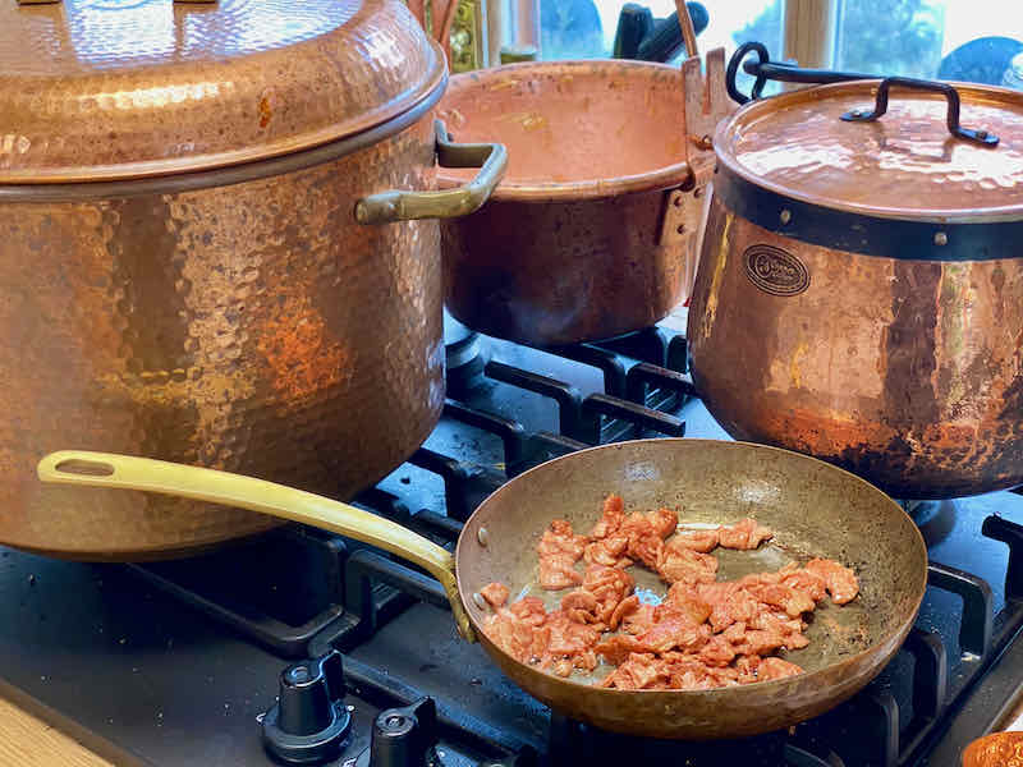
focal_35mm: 52
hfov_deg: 36.8
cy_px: 384
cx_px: 512
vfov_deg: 28.0
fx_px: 1537
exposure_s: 1/81
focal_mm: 6
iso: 160
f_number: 2
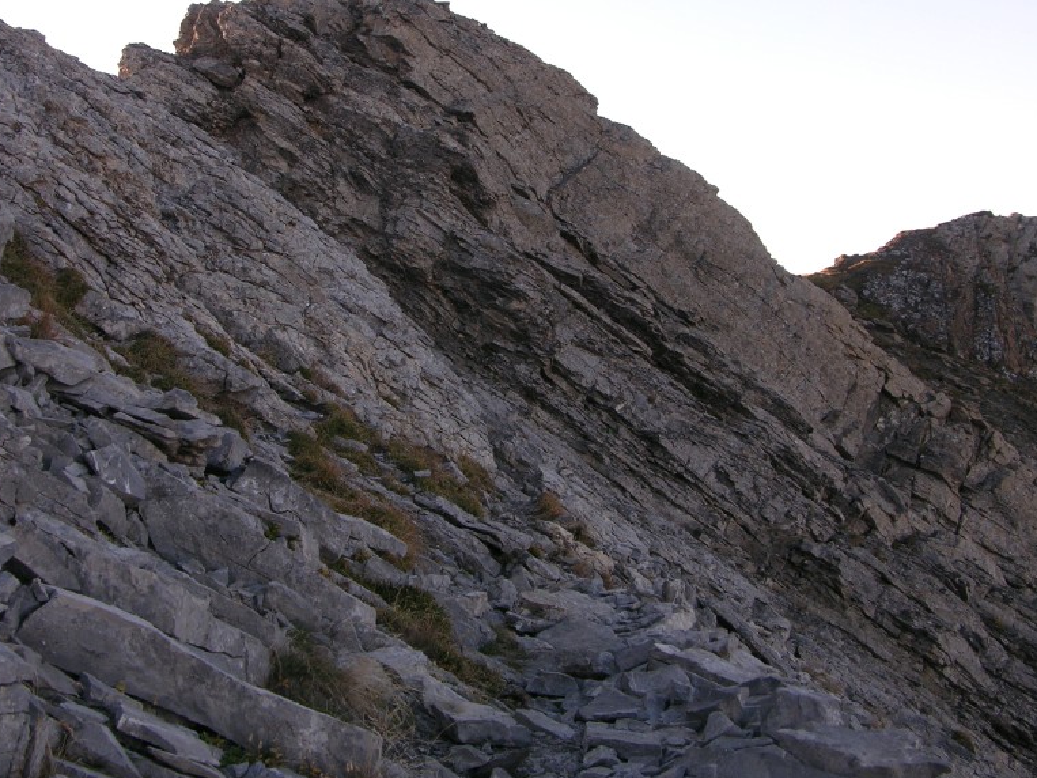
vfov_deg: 30.8
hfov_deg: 40.3
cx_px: 436
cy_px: 303
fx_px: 1408
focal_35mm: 47
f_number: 4.5
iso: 50
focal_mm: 8.9
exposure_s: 1/124
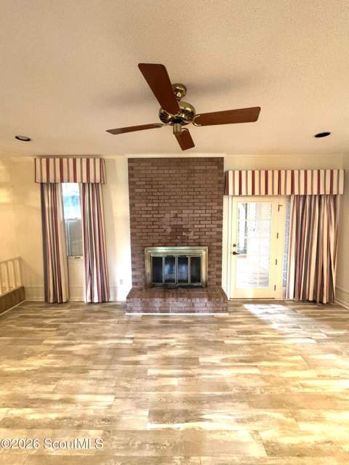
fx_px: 188
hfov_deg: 85.7
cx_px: 174
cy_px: 232
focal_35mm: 14
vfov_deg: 102.1
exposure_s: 1/60
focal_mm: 2.22
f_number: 2.2
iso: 1000
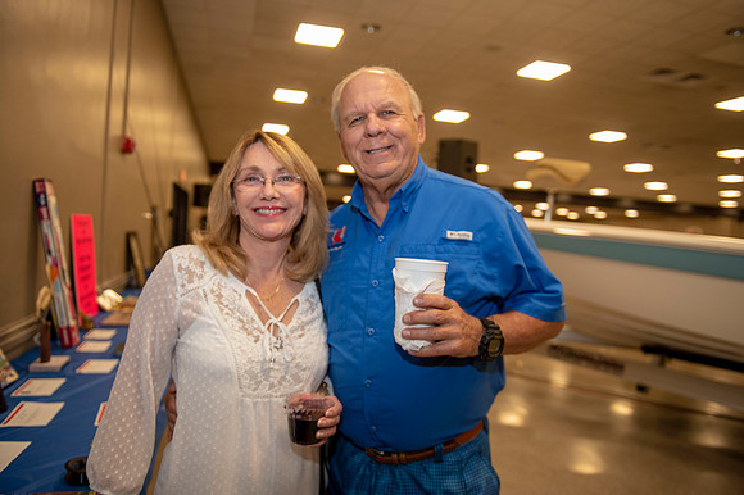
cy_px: 248
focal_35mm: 26
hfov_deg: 69.4
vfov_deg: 49.5
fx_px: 537
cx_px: 372
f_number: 2.8
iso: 800
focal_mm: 26
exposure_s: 1/100
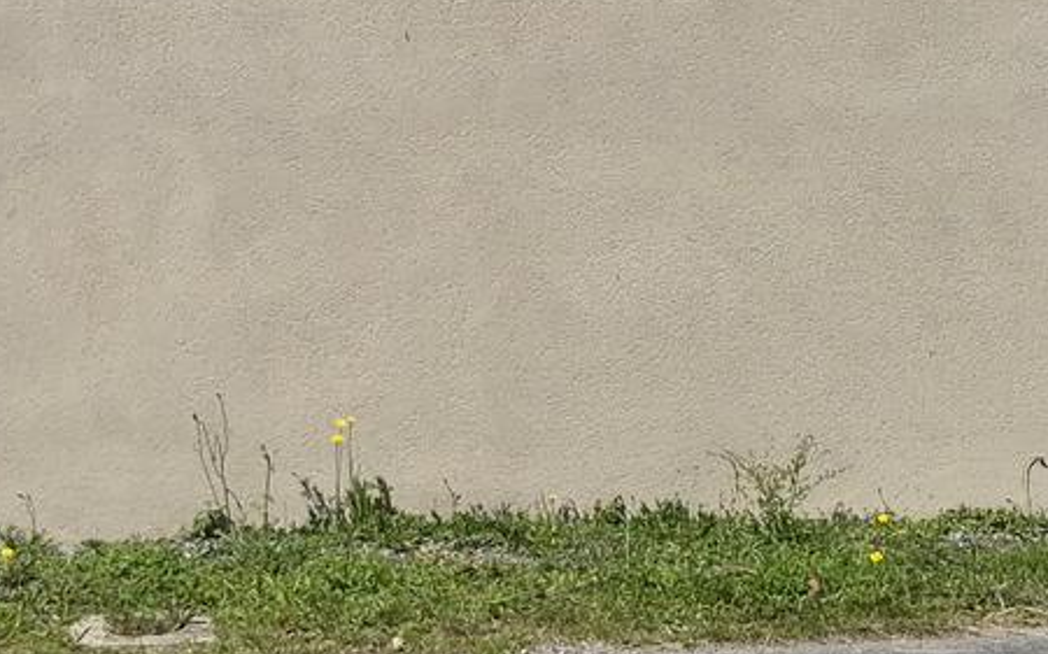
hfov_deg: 19.9
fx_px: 2970
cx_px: 752
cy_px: -70
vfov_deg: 12.4
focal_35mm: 104
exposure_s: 1/7152
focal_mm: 5.4
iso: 80
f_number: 1.8
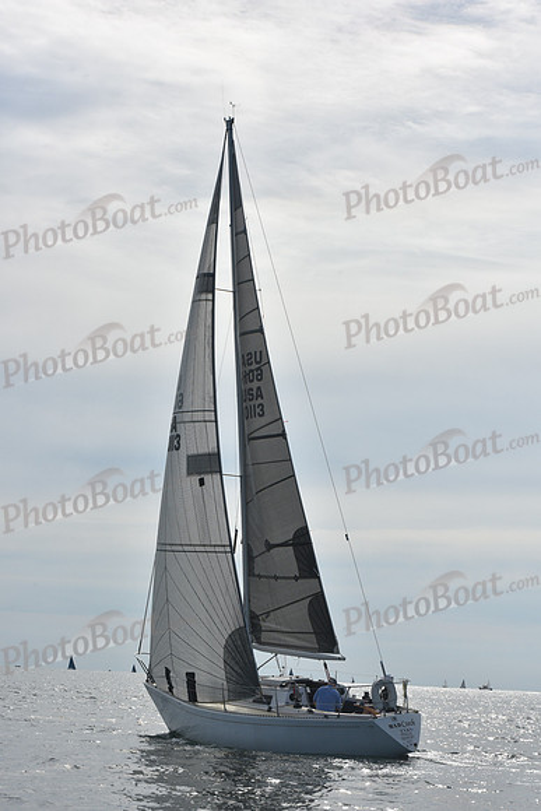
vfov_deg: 28.8
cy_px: 406
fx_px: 1577
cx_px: 270
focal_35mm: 70
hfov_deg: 19.5
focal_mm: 70
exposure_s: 1/1250
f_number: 11
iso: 320
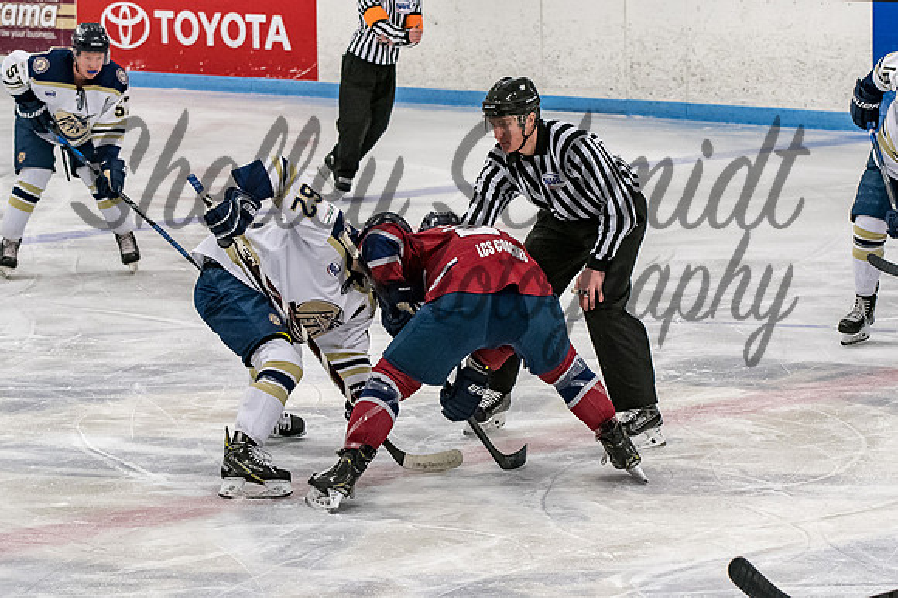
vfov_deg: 7.7
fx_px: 4429
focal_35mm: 178
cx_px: 493
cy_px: 233
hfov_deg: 11.6
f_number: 4
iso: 2800
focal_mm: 90
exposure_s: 1/800
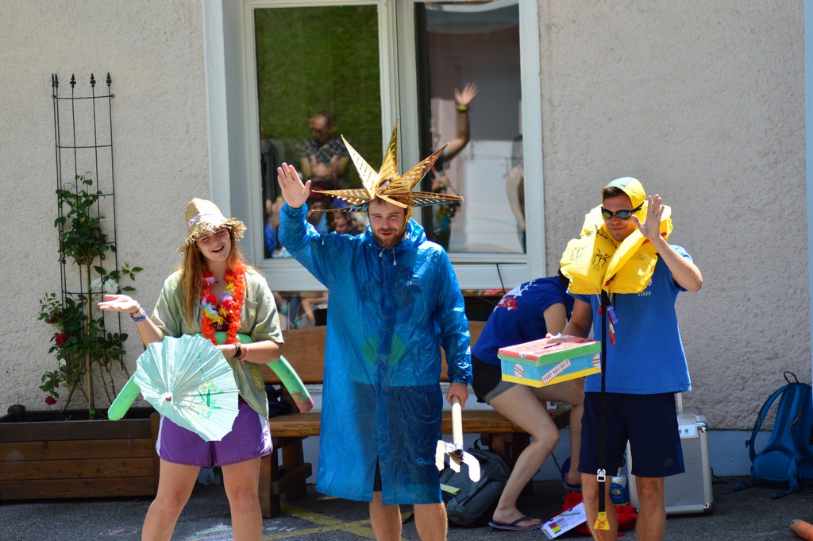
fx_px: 3554
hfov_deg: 13.1
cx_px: 406
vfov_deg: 8.7
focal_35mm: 158
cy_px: 270
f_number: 4
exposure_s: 1/400
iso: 100
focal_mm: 105
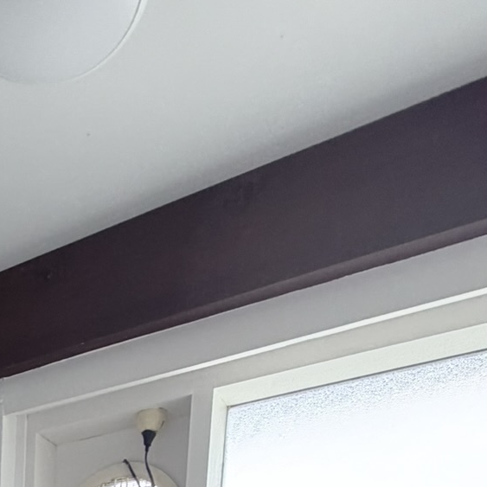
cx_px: -53
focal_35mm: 45
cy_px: 823
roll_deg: -2.2
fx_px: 716
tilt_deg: -9.5
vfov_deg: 23.8
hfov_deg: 32.8
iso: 200
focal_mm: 2.22
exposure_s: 1/121
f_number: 2.2
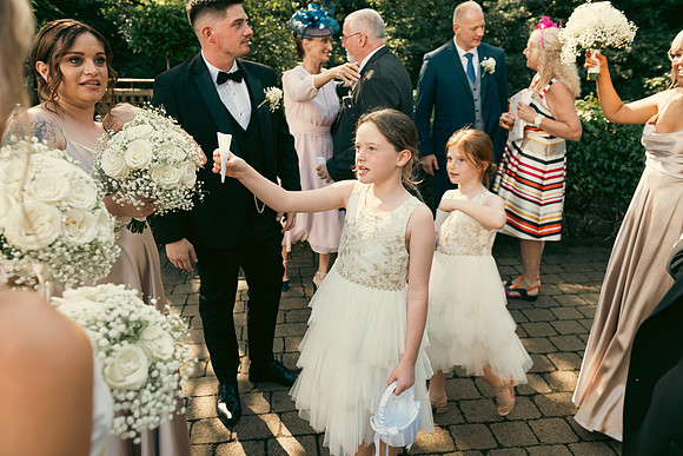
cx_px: 342
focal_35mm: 31
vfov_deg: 42.3
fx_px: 588
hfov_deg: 60.3
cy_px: 228
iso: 160
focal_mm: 31
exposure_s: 1/160
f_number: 5
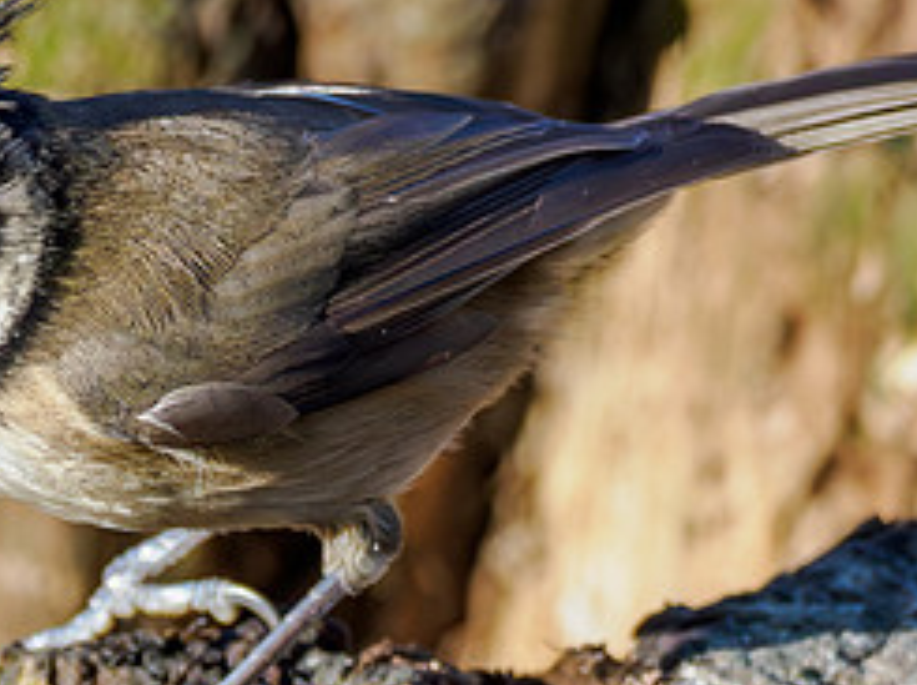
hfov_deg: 0.7
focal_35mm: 2708
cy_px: 403
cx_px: -216
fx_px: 71631
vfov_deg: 0.5
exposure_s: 1/1000
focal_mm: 300
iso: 1250
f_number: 4
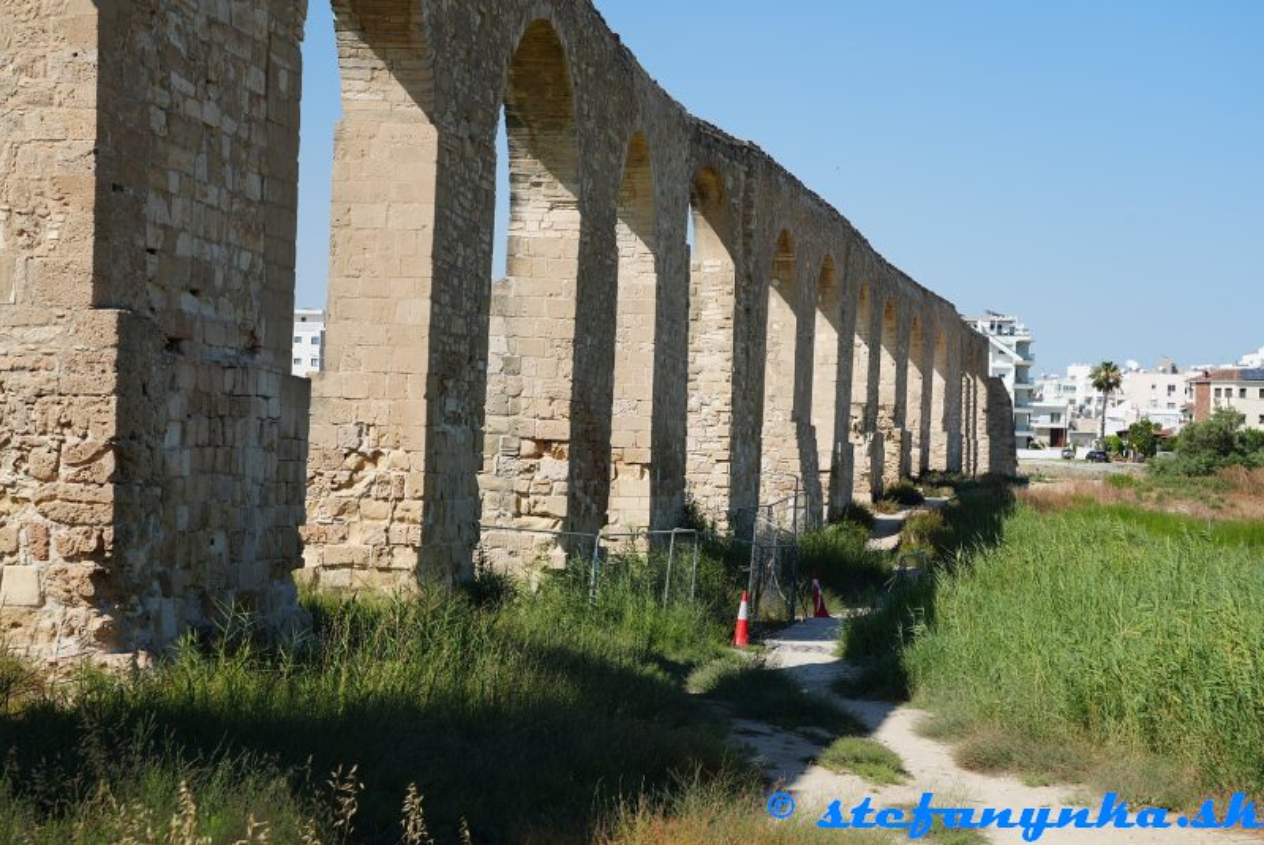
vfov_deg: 21.0
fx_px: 2284
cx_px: 632
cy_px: 422
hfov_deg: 30.9
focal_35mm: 65
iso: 100
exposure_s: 1/100
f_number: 9
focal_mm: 65
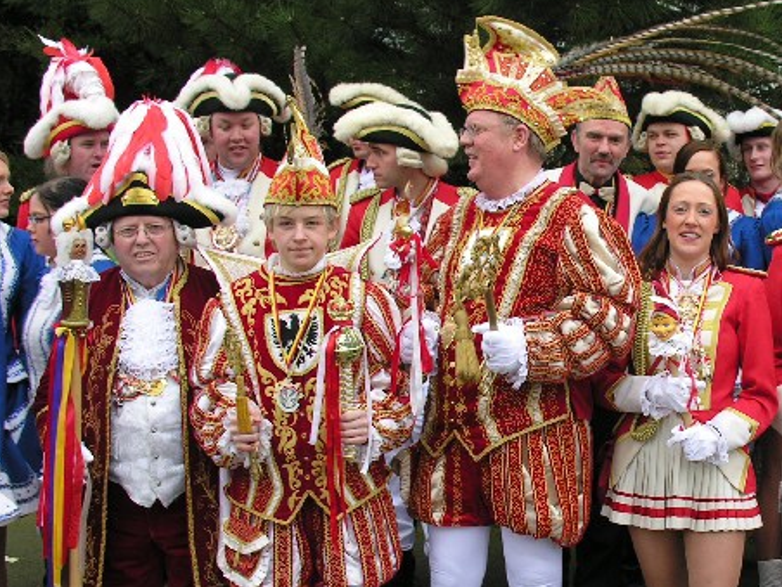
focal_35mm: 62
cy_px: 369
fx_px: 1401
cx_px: 590
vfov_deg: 23.6
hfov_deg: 30.6
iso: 50
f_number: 3.6
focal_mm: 8.9
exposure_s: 1/74.4
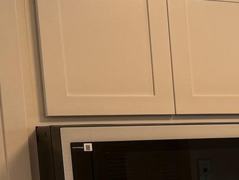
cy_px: 220
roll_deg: +2.6
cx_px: 520
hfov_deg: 13.2
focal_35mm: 123
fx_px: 849
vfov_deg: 11.8
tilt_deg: -6.4
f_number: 1.78
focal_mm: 6.76
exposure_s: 1/137
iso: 50
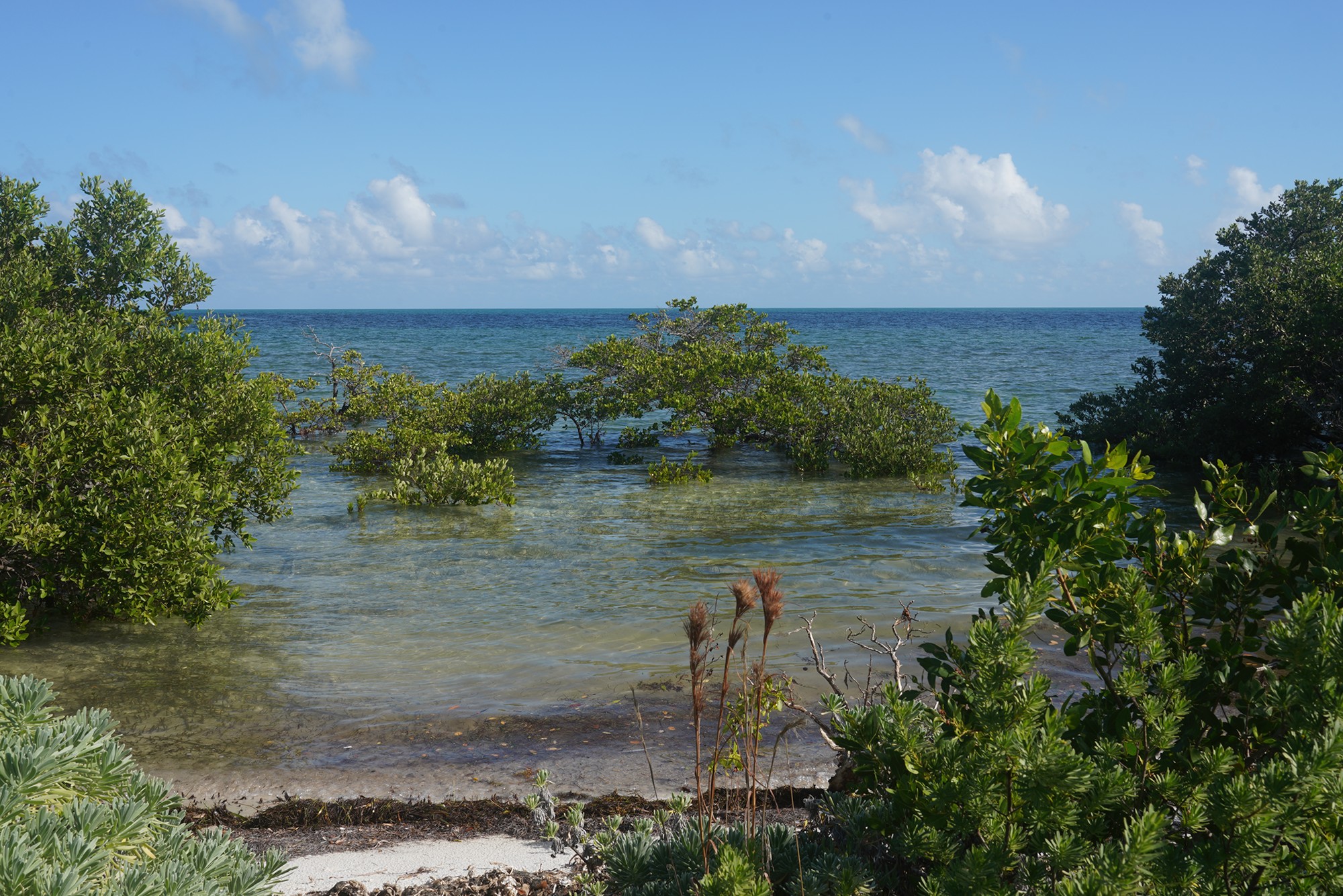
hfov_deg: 53.1
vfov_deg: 36.9
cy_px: 448
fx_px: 1343
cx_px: 672
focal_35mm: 36
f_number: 16
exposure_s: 1/100
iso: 100
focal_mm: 36
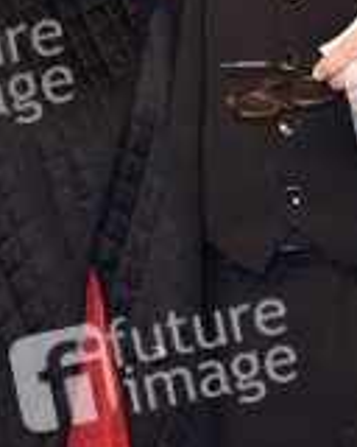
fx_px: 2628
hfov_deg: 7.8
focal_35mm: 199
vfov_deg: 9.6
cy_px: -53
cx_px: 234
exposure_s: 1/250
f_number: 5.6
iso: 1600
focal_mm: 85
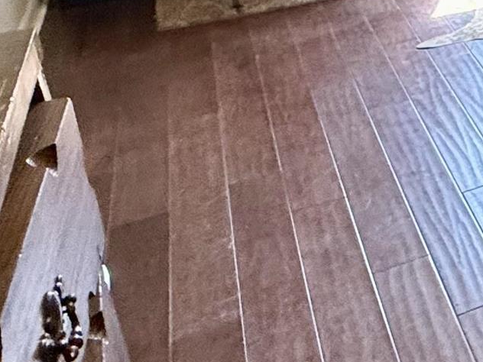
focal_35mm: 68
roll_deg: -0.3
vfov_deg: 20.3
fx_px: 949
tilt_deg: -16.4
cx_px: 941
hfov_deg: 19.0
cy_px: -68
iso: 400
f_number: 2.2
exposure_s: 1/60
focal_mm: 2.22
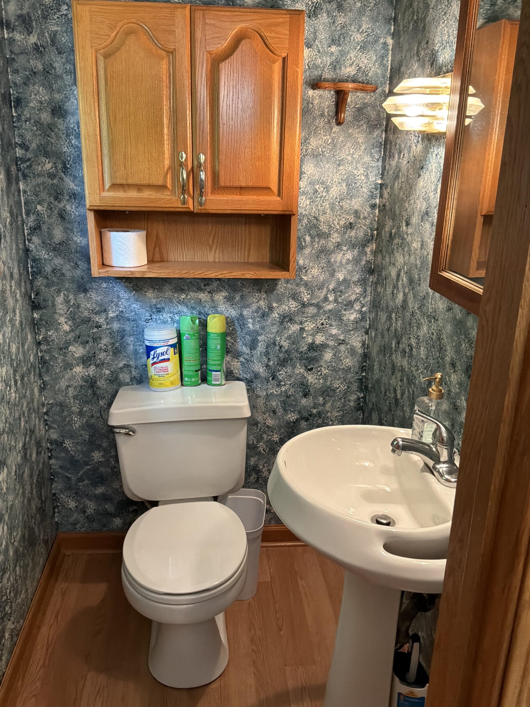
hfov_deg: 49.7
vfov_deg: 63.4
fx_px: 572
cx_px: 265
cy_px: 354
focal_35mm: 28
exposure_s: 1/60
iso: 200
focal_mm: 3
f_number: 1.8
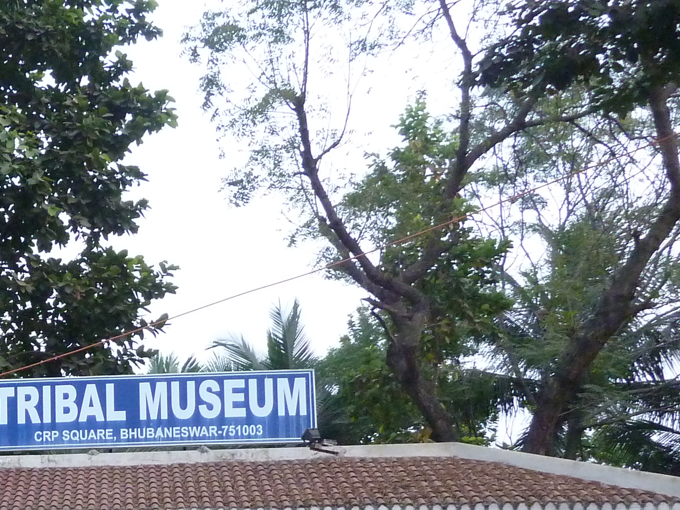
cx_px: -120
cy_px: 565
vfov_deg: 22.6
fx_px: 1199
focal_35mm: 61
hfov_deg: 28.0
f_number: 3.3
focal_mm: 4.1
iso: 400
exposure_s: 1/30
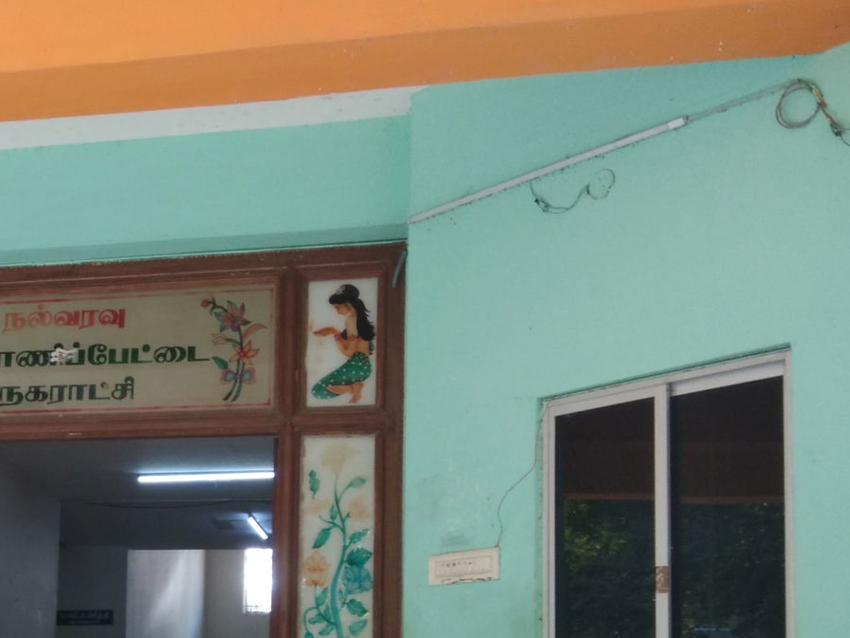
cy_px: 601
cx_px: 67
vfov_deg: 30.4
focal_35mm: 45
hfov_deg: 38.8
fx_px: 1105
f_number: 2
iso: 200
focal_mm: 3.57
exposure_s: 1/100
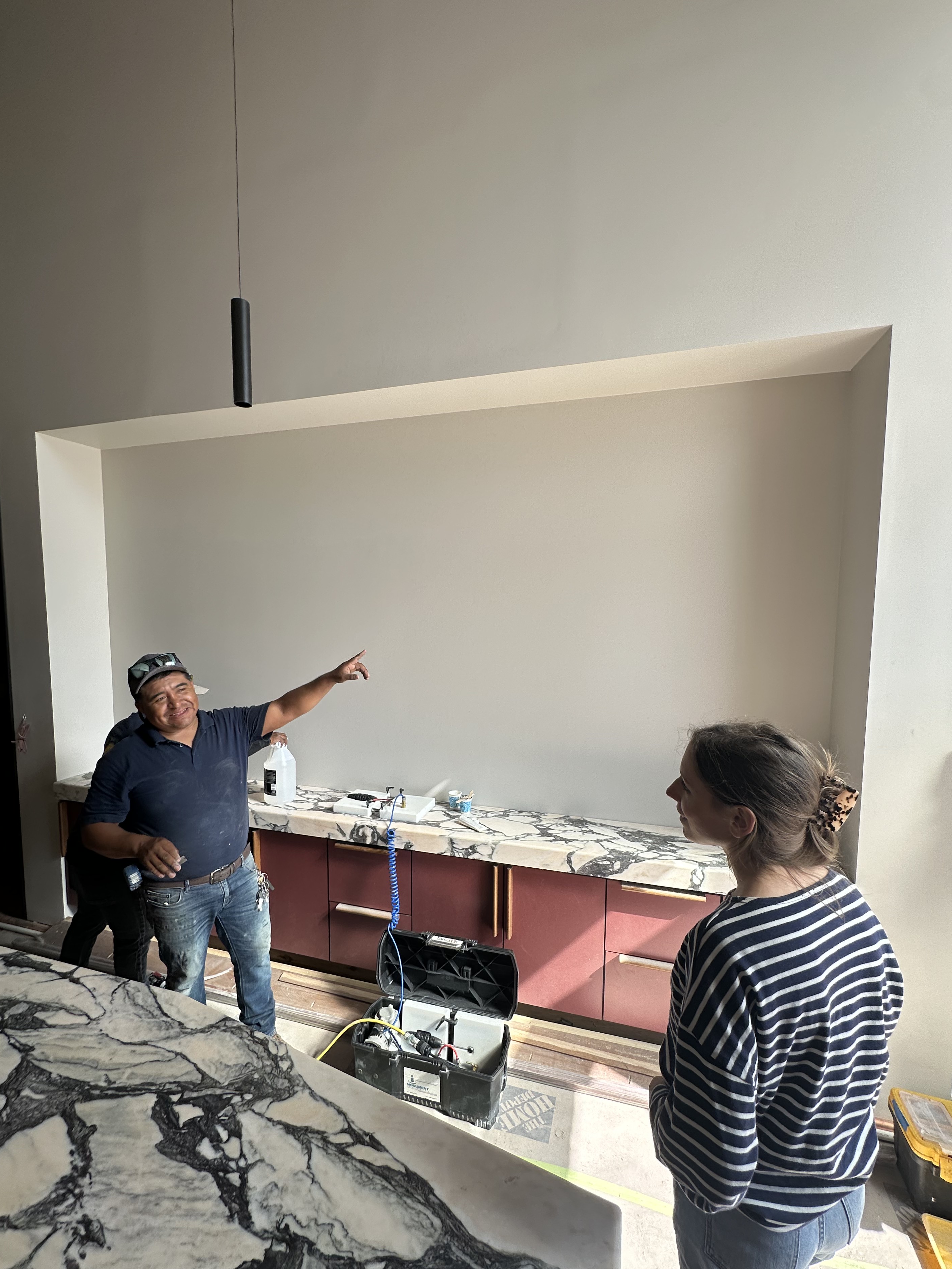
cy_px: 658
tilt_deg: -5.7
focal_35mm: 15
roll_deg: -1.6
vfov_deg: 98.1
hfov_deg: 81.7
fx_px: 550
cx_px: 464
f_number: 2.2
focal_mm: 2.22
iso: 40
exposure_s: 1/228
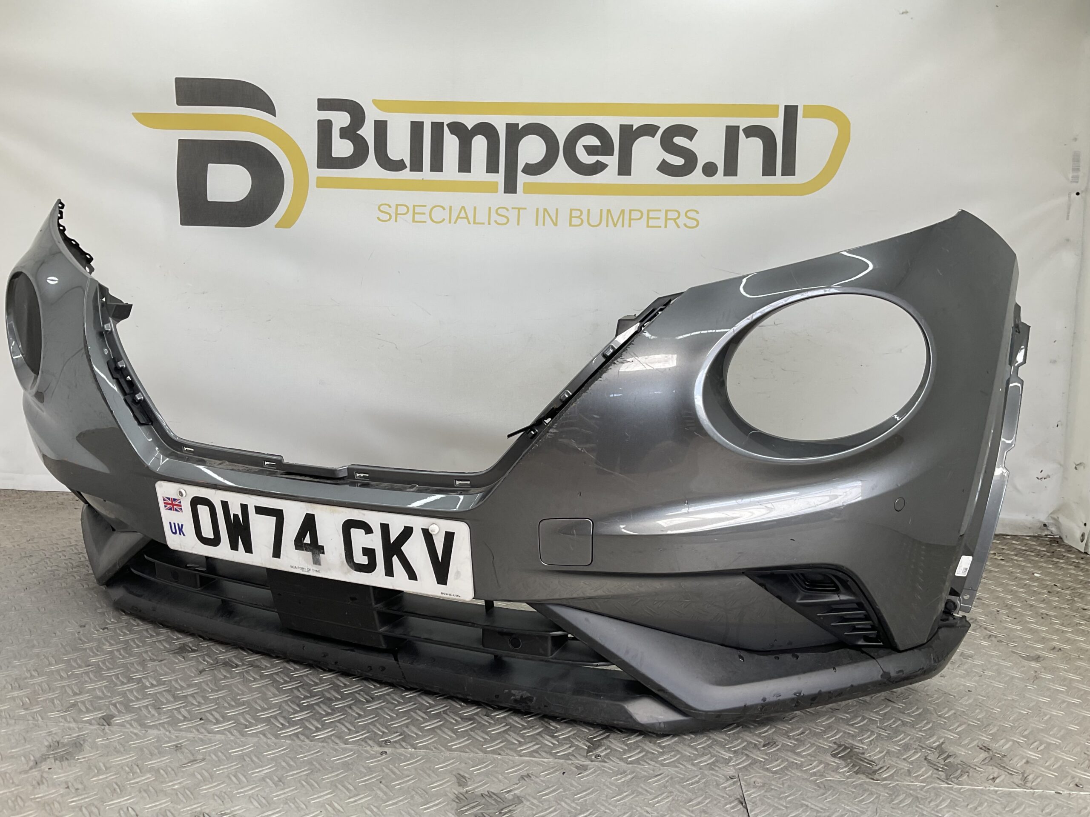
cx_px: 545
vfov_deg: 48.2
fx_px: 913
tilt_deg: -6.8
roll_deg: -3.2
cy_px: 408
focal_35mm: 29
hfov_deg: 61.7
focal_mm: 3
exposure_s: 1/151
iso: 16
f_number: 1.8
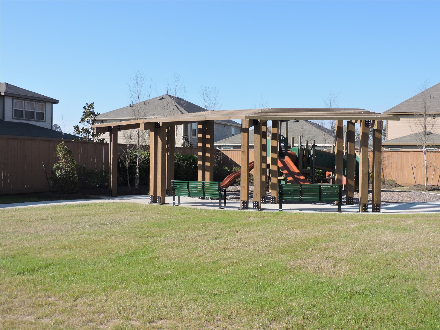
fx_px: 547
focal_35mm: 43
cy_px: 165
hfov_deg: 43.9
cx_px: 220
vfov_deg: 33.6
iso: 100
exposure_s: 1/800
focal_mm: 7.7
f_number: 3.4
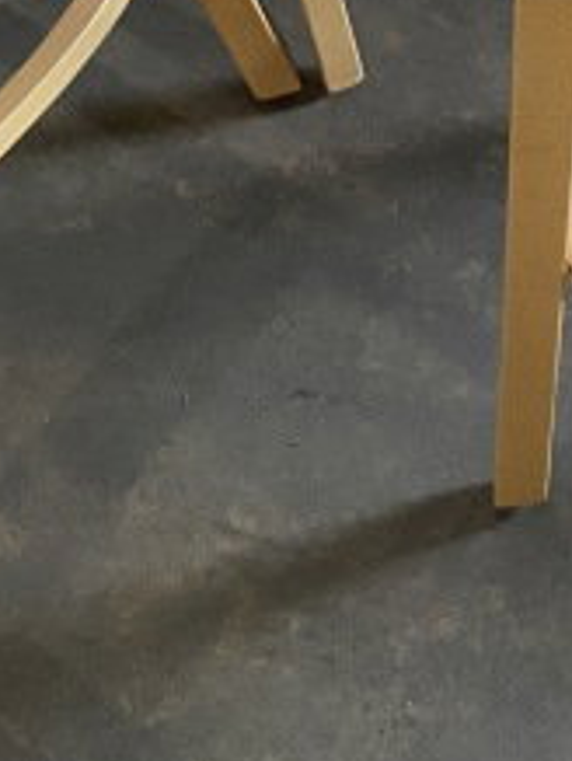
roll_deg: -2.4
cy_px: -281
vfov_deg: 18.5
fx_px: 2133
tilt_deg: -44.5
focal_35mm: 97
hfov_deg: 14.1
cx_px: 917
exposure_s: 1/60
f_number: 1.8
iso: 400
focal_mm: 4.25
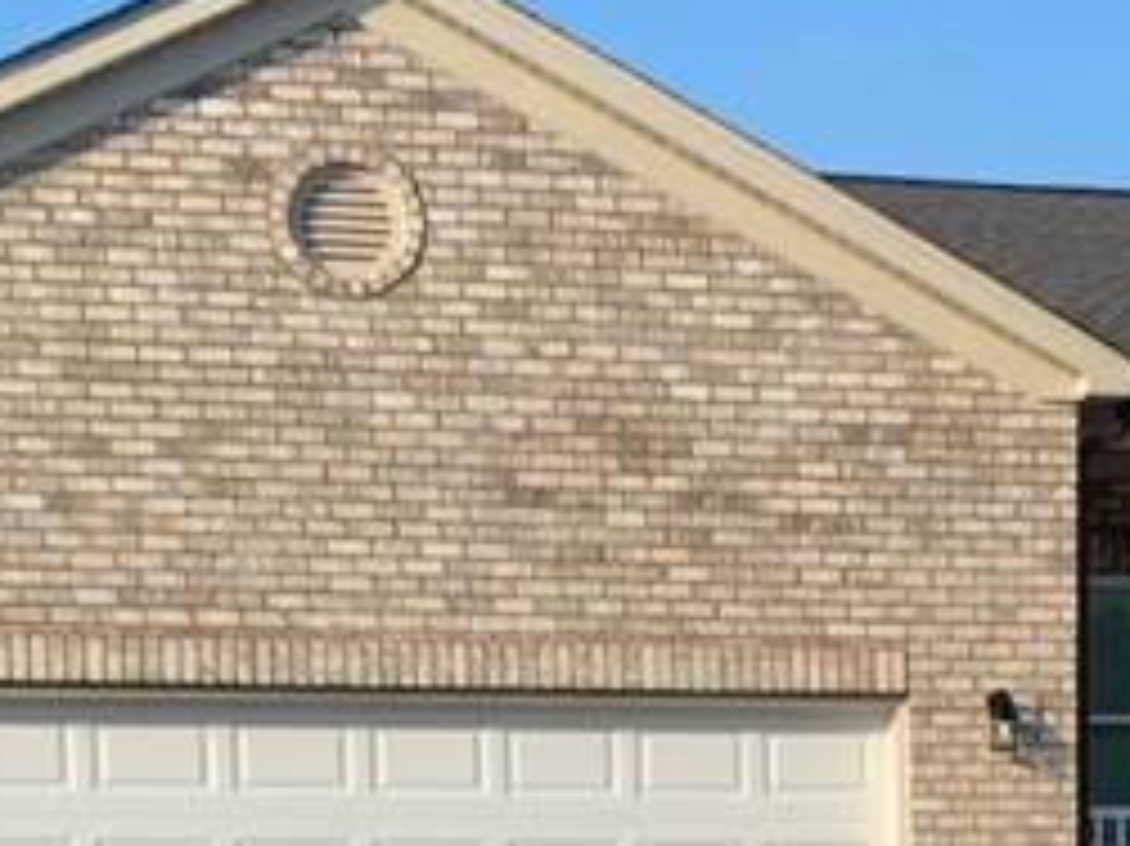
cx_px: 1121
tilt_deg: -5.3
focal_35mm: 106
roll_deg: +0.5
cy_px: 1210
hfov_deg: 18.1
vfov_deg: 13.3
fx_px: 3459
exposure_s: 1/1299
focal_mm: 4.25
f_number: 1.8
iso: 25
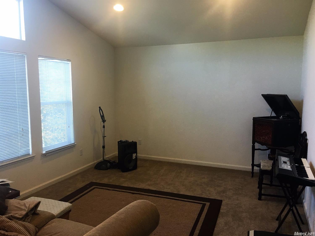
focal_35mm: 29
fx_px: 264
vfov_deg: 48.2
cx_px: 158
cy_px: 118
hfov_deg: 61.7
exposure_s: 1/30
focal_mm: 4.15
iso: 40
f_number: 2.2
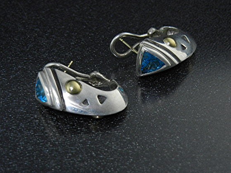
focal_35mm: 89
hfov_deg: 22.0
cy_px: 78
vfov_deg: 16.6
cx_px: 118
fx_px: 594
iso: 800
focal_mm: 13.9
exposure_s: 1/30
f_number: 8.6
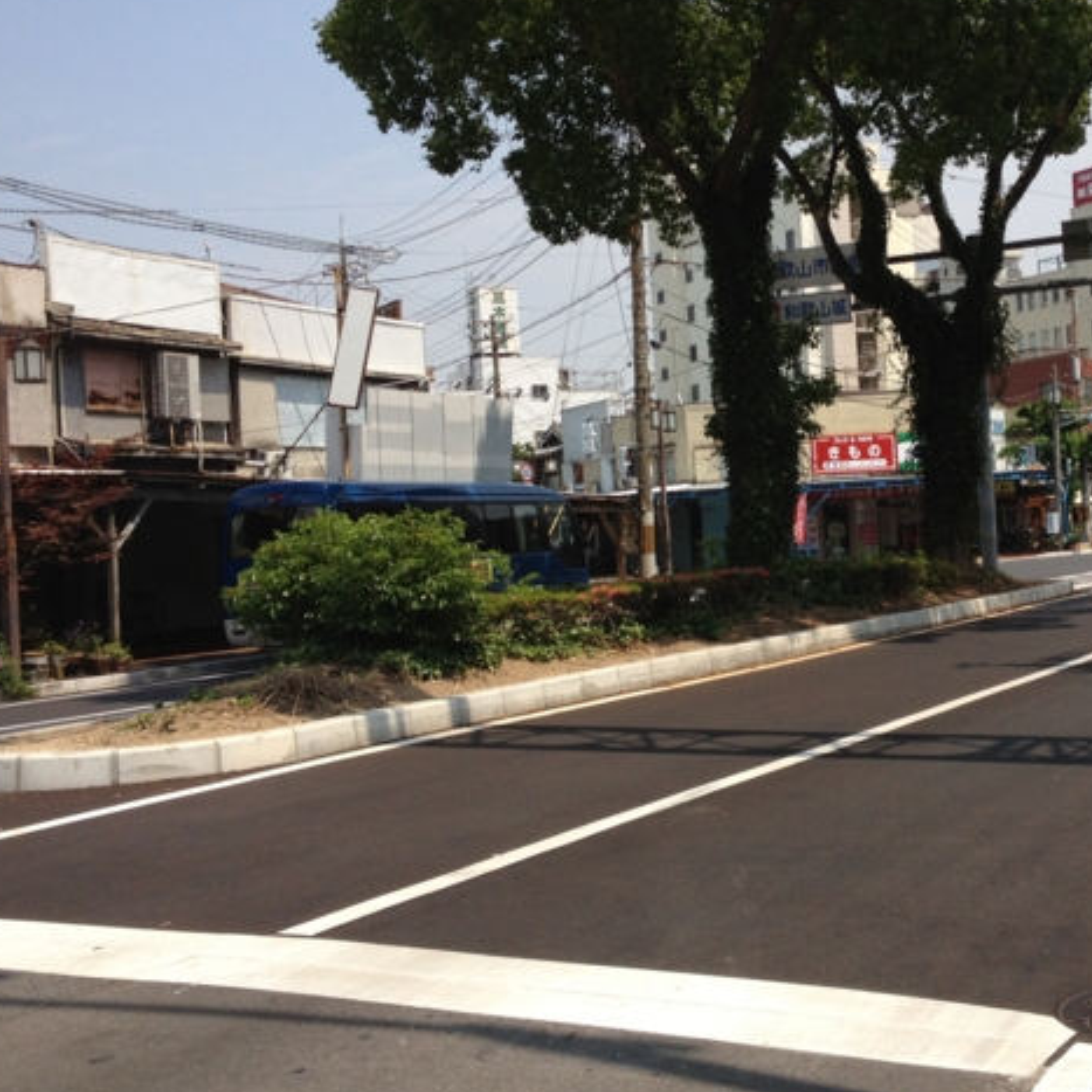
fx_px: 1892
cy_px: 517
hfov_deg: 31.7
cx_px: 807
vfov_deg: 32.2
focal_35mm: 53
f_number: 2.4
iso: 64
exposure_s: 1/1972
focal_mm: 4.28
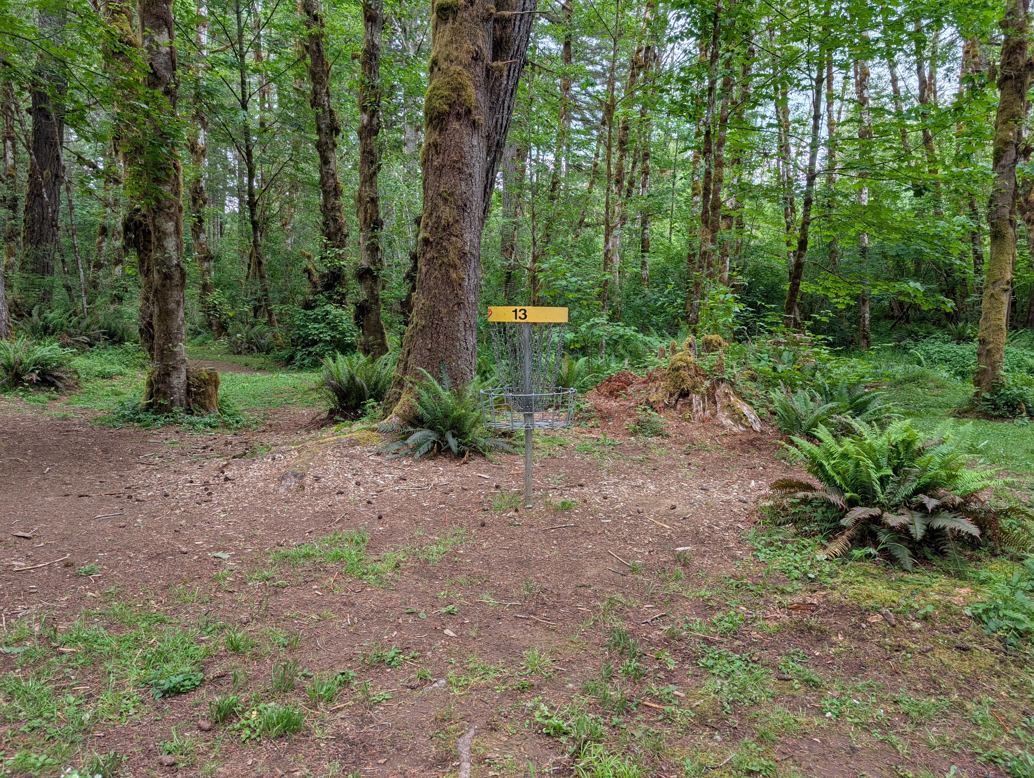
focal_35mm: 24
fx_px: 718
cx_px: 517
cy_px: 389
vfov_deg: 56.9
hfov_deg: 71.5
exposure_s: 1/327
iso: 19
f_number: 1.68
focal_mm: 6.9
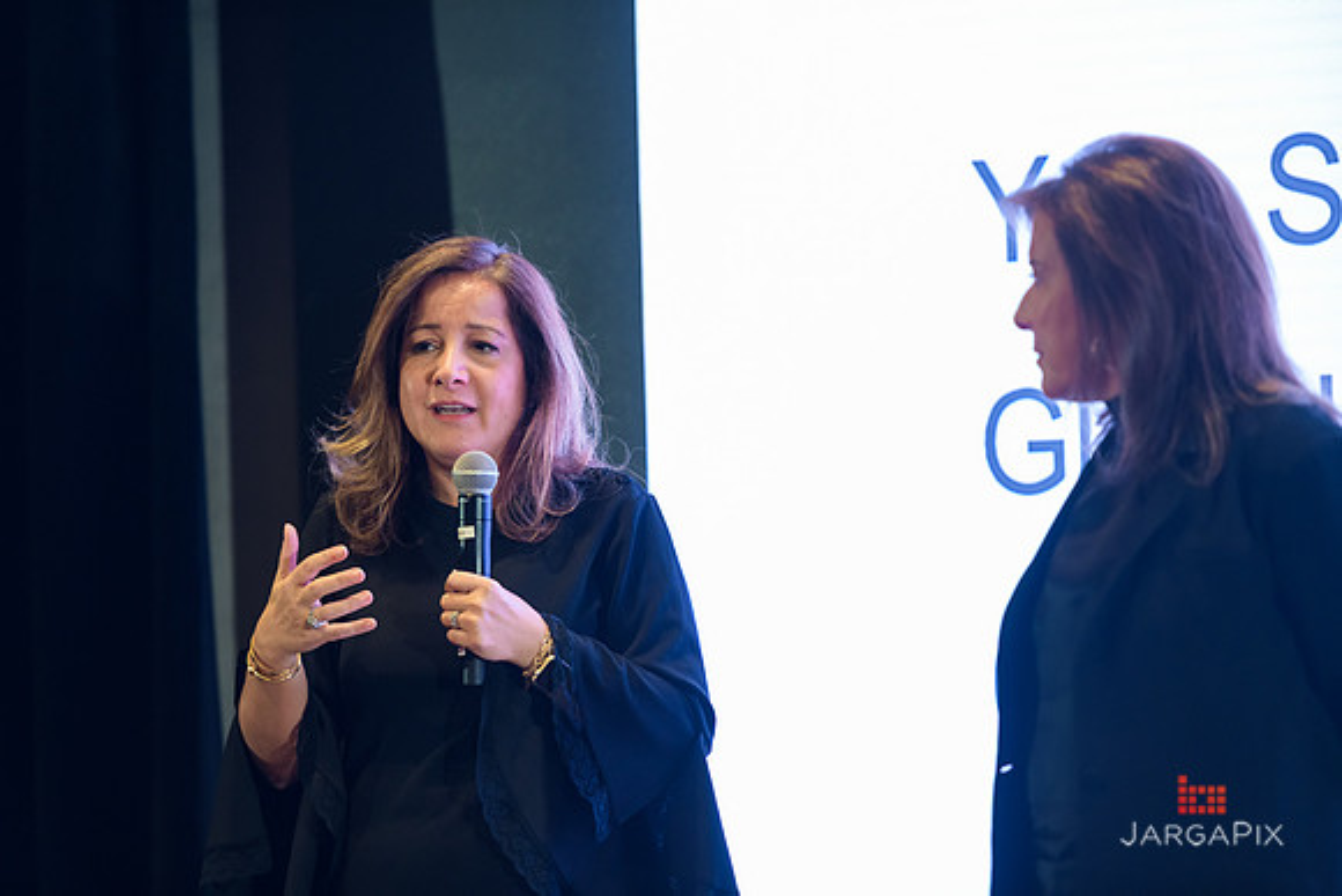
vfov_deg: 8.1
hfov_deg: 12.1
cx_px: 671
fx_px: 6338
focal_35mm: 170
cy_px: 448
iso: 1250
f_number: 3.2
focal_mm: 170
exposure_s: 1/200
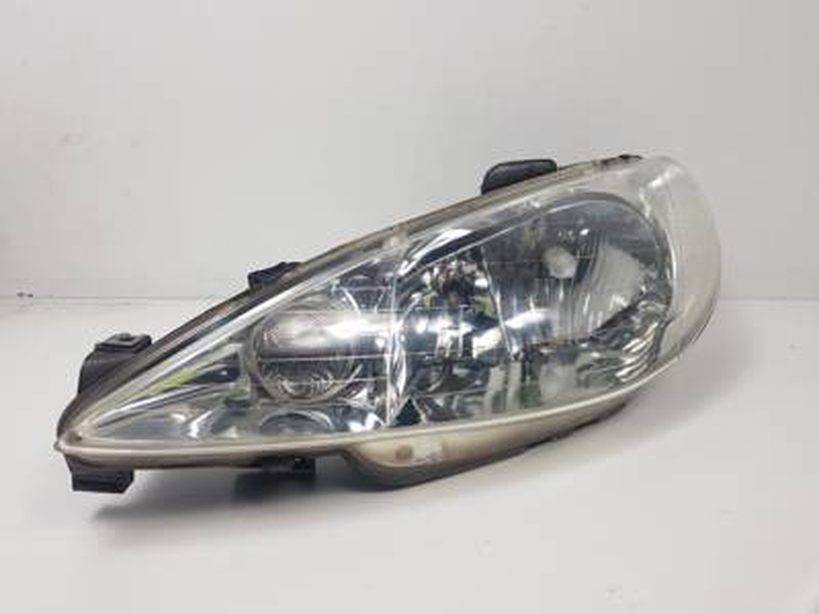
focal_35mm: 26
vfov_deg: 53.1
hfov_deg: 67.3
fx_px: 615
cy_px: 307
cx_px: 410
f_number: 1.7
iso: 40
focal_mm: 4.2
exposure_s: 1/381
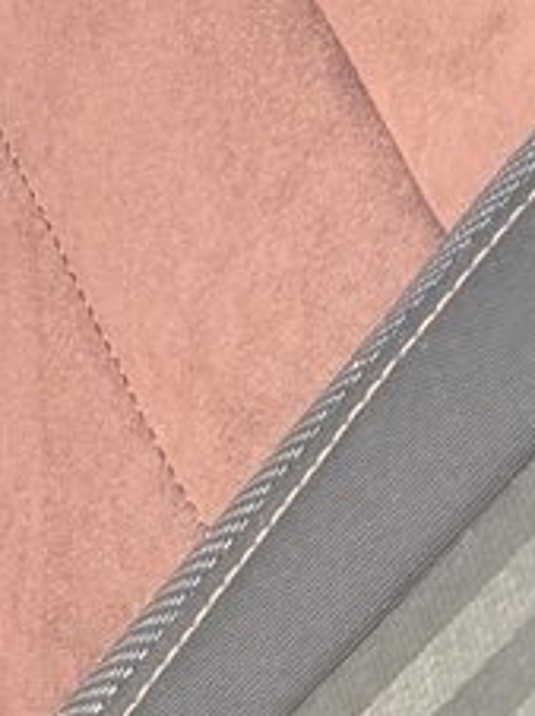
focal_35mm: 170
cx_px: -788
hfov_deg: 8.0
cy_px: -665
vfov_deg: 10.7
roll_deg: -0.7
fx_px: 3510
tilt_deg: -33.4
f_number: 1.78
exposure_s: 1/121
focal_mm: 6.76
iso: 160
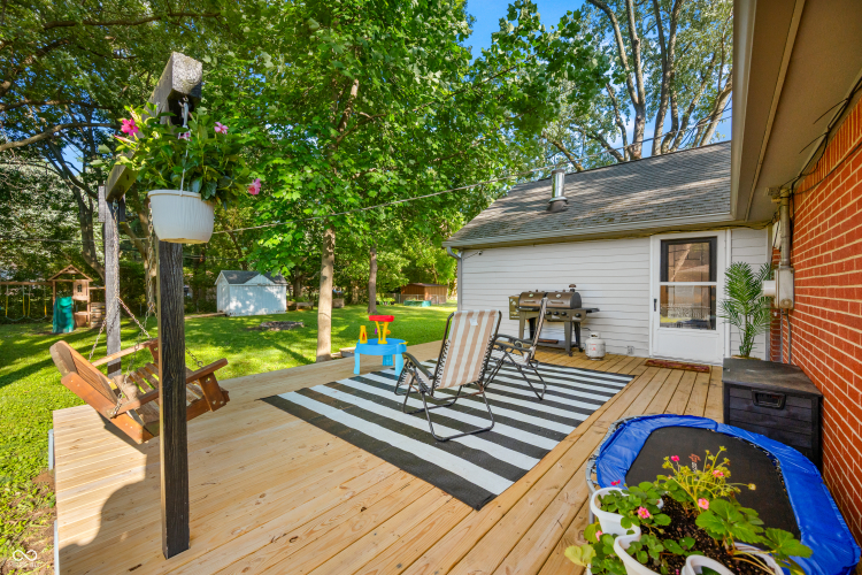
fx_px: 335
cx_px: 431
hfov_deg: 104.3
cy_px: 288
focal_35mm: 14
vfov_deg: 81.2
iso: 800
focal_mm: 14
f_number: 6.3
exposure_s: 1/400
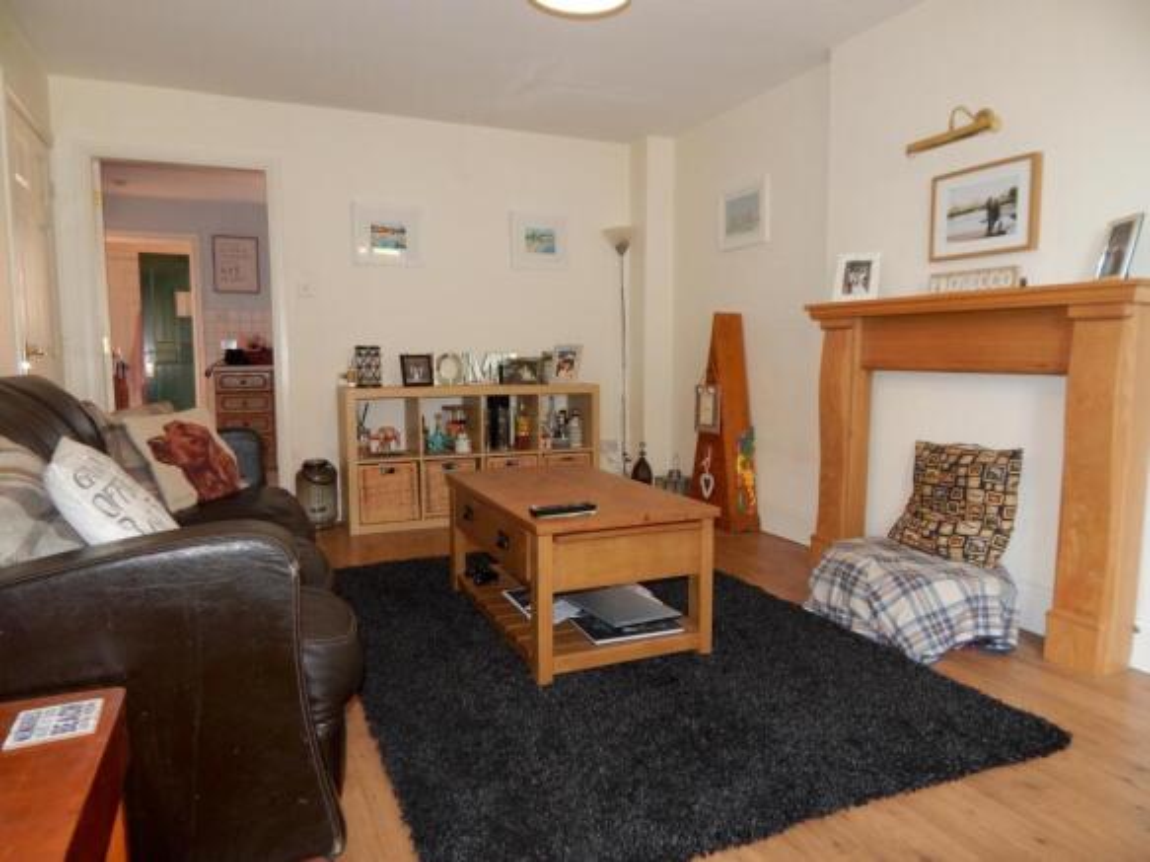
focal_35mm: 22
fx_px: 731
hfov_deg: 76.4
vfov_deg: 61.1
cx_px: 575
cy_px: 431
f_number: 3
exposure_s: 1/30
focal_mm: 4
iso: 200
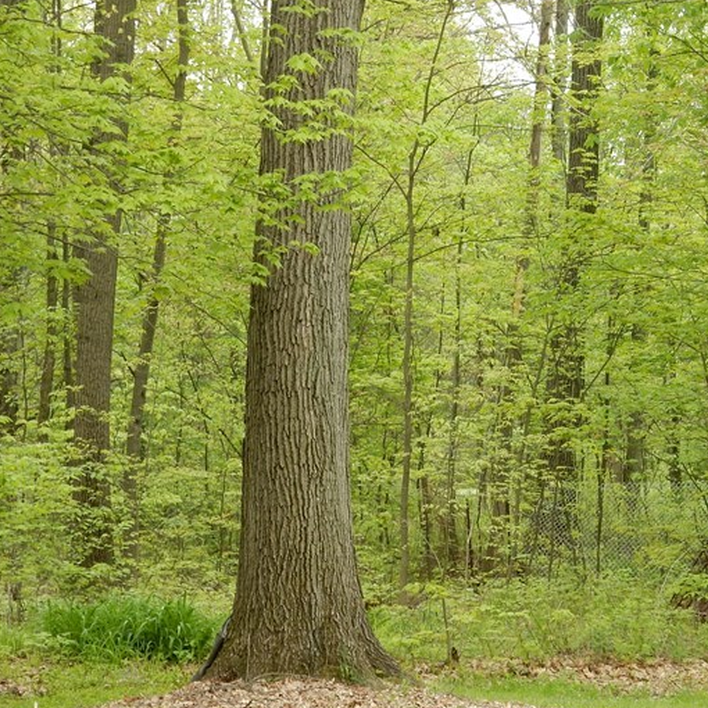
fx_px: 3448
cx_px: 594
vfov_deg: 11.7
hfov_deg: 11.7
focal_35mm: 149
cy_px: 479
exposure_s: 1/30
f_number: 5
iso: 125
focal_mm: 14.9
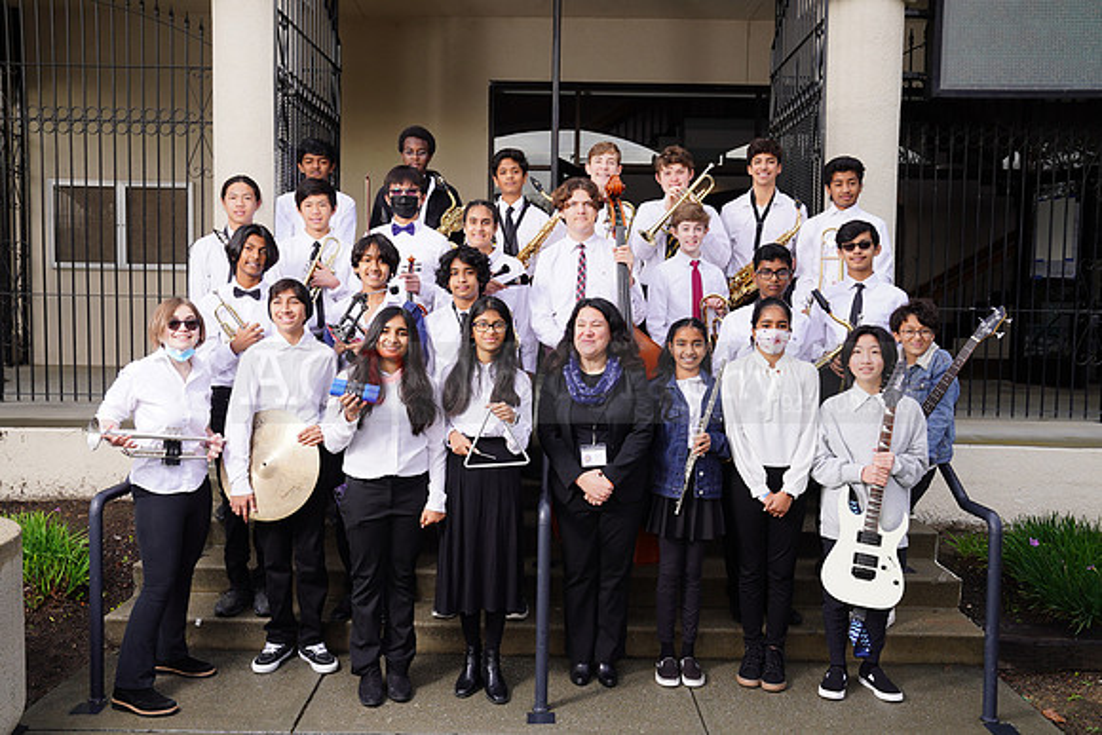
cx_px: 551
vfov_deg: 40.0
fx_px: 1010
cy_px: 368
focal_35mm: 33
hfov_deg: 57.2
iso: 200
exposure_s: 1/200
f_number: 6.3
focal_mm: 33
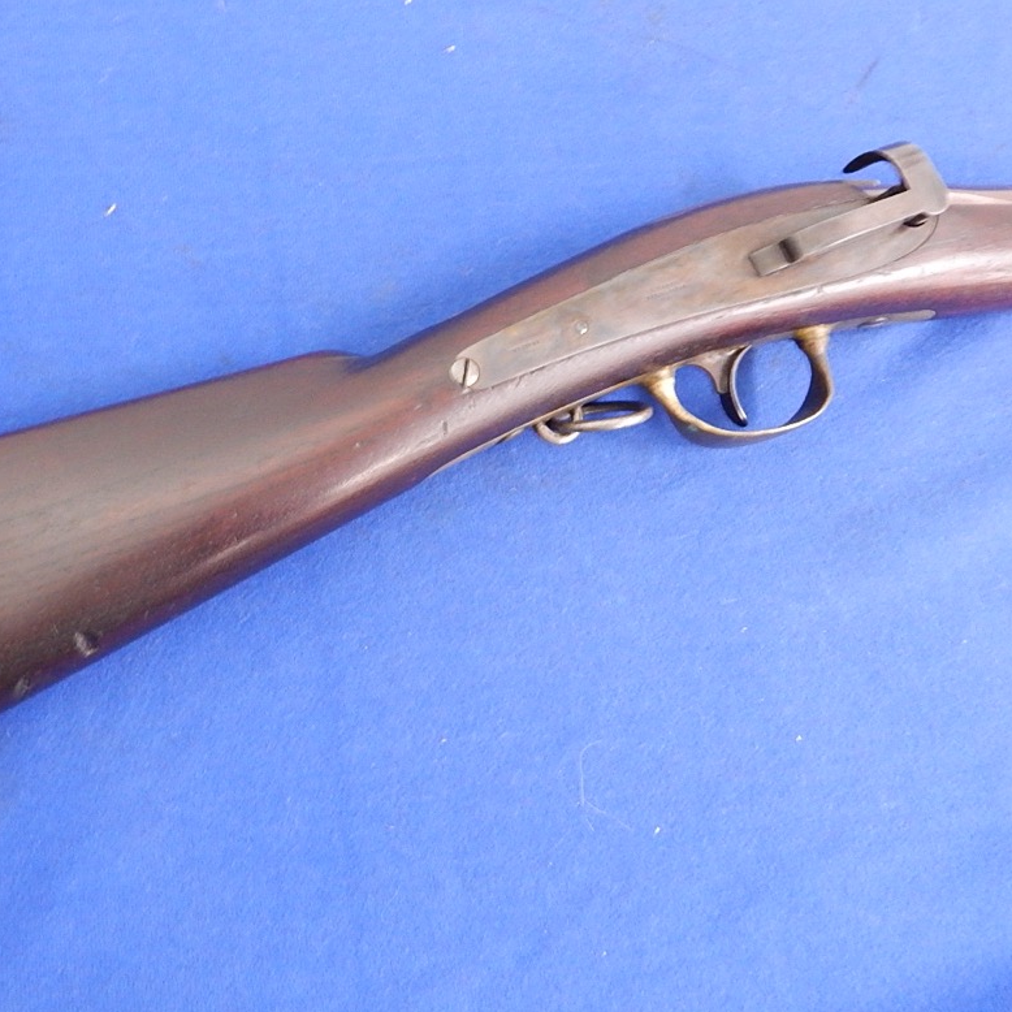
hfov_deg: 48.6
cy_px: 436
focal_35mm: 32
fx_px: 1058
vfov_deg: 50.9
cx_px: 225
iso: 450
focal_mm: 4
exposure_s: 1/8
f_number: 3
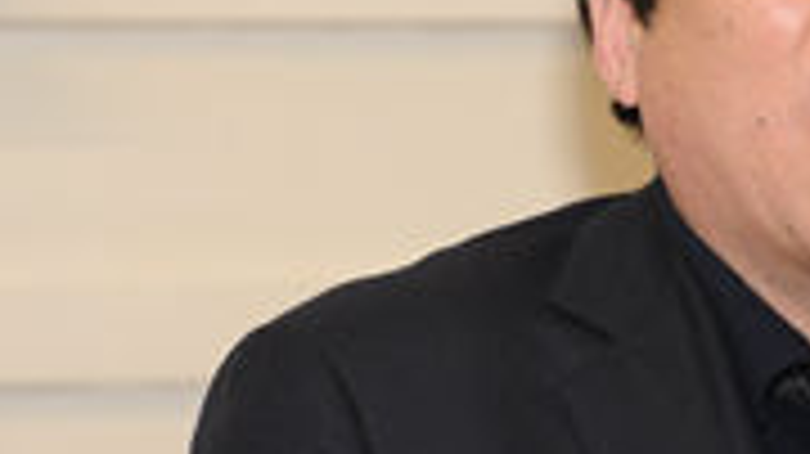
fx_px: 5238
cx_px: 1346
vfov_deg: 5.0
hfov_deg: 8.6
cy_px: 366
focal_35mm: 244
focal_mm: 70
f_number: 4
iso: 800
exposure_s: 1/160
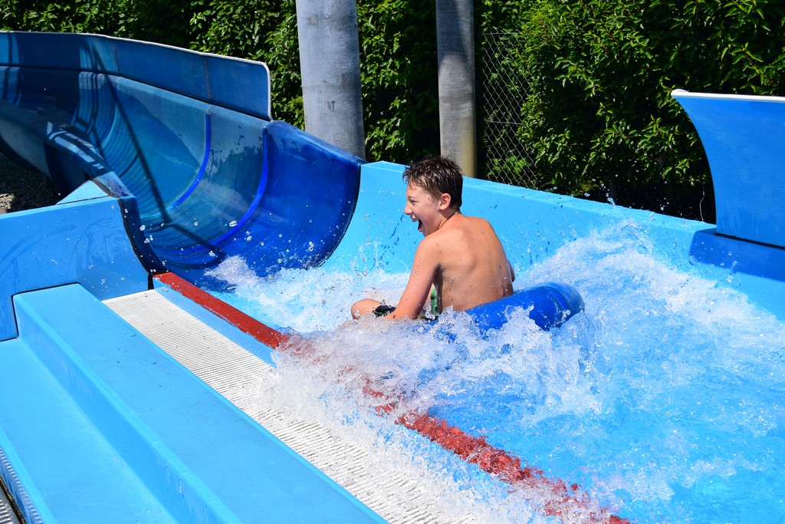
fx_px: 850
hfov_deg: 49.5
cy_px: 262
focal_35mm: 39
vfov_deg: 34.2
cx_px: 392
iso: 200
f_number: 6.3
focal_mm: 26
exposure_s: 1/1600
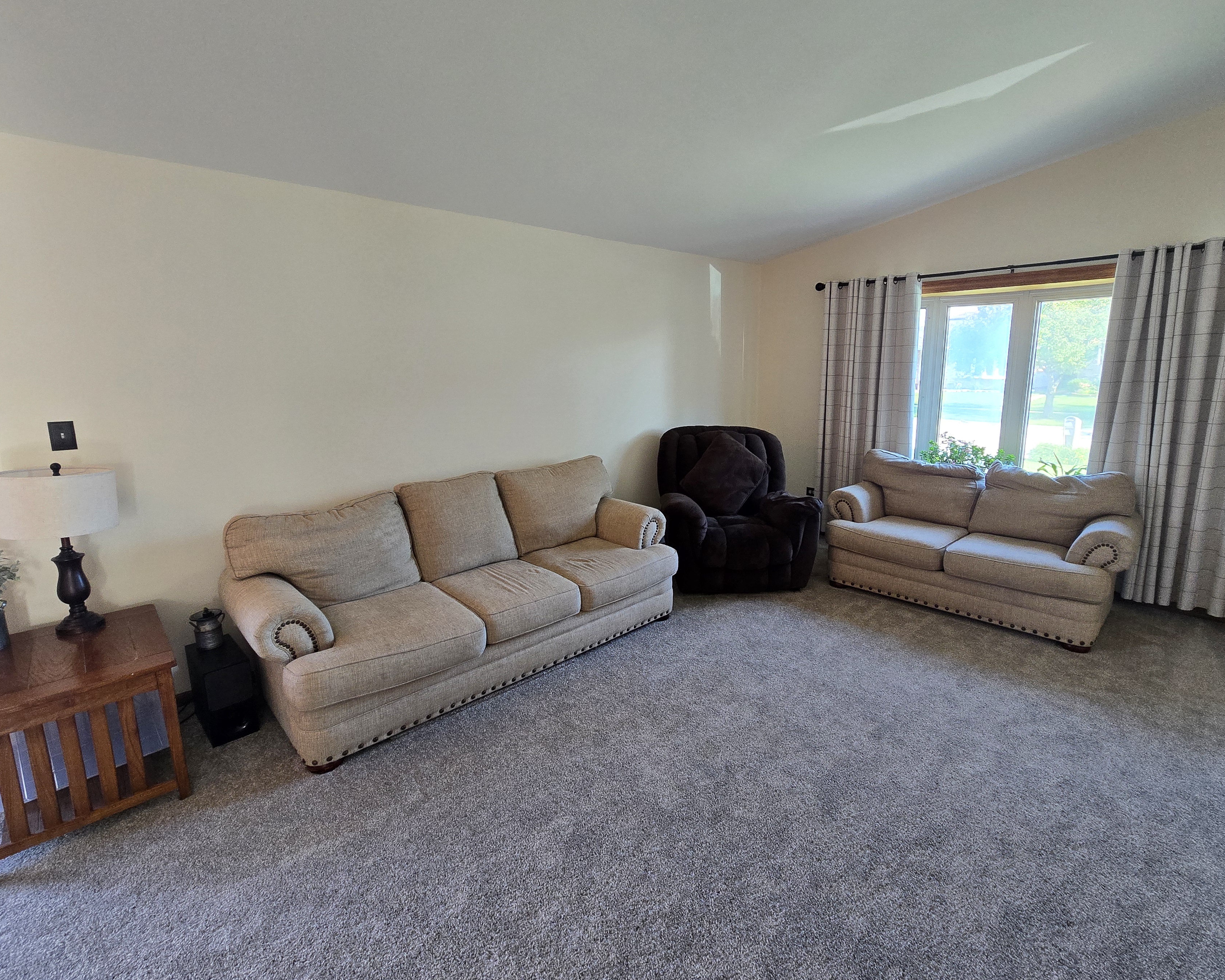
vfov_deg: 84.0
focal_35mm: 15
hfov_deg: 96.7
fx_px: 544
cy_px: 462
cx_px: 644
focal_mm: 2.2
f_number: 2.2
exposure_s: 1/60
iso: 200
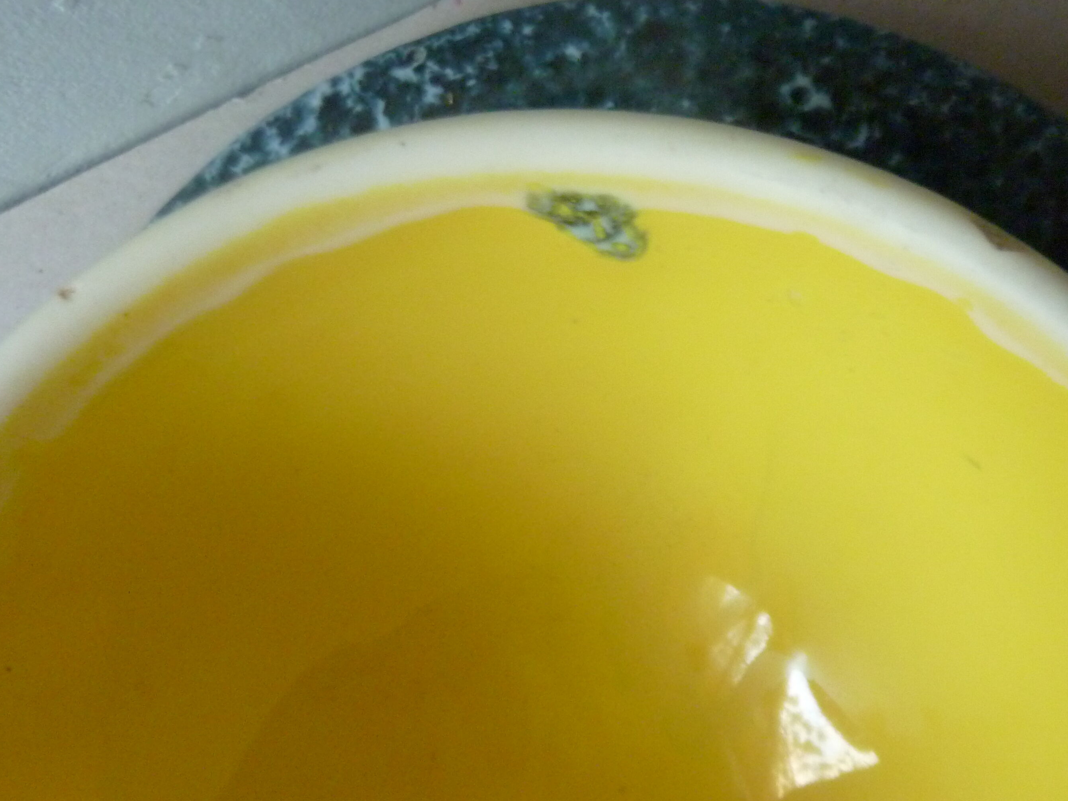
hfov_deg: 53.3
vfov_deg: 41.7
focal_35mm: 34
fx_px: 1049
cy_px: 333
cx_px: 672
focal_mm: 4.1
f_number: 3.3
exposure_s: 1/15
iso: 400
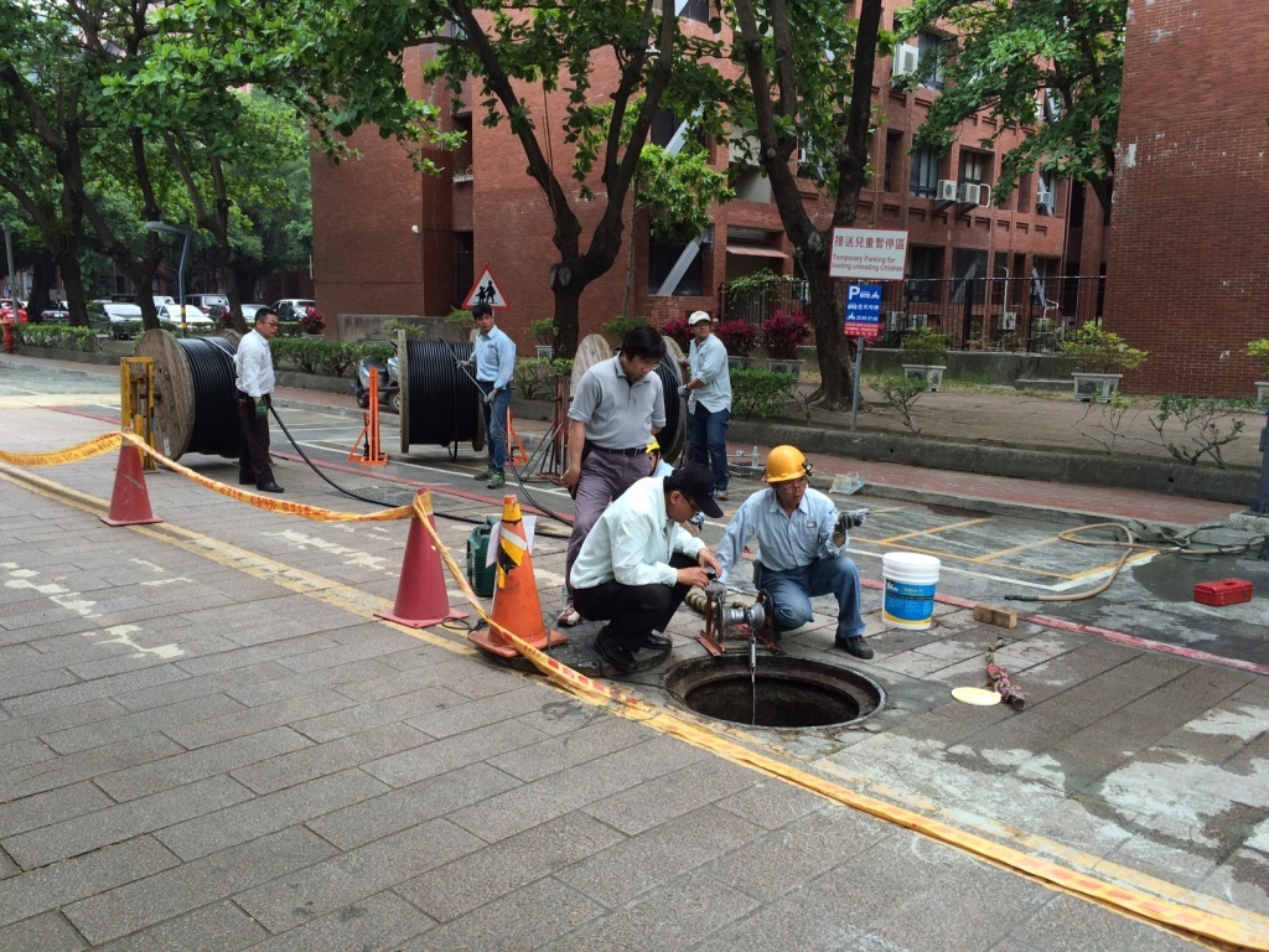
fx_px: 1063
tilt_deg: -11.0
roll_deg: -1.2
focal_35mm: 29
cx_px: 634
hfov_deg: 61.7
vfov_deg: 48.2
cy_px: 476
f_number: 2.2
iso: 32
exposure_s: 1/348
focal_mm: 4.15
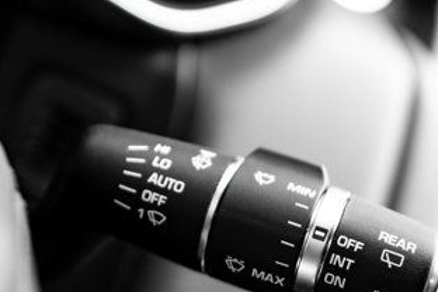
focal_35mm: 82
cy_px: 206
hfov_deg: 24.7
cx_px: 257
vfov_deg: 16.6
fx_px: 998
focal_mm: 40
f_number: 2.8
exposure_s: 1/200
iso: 500
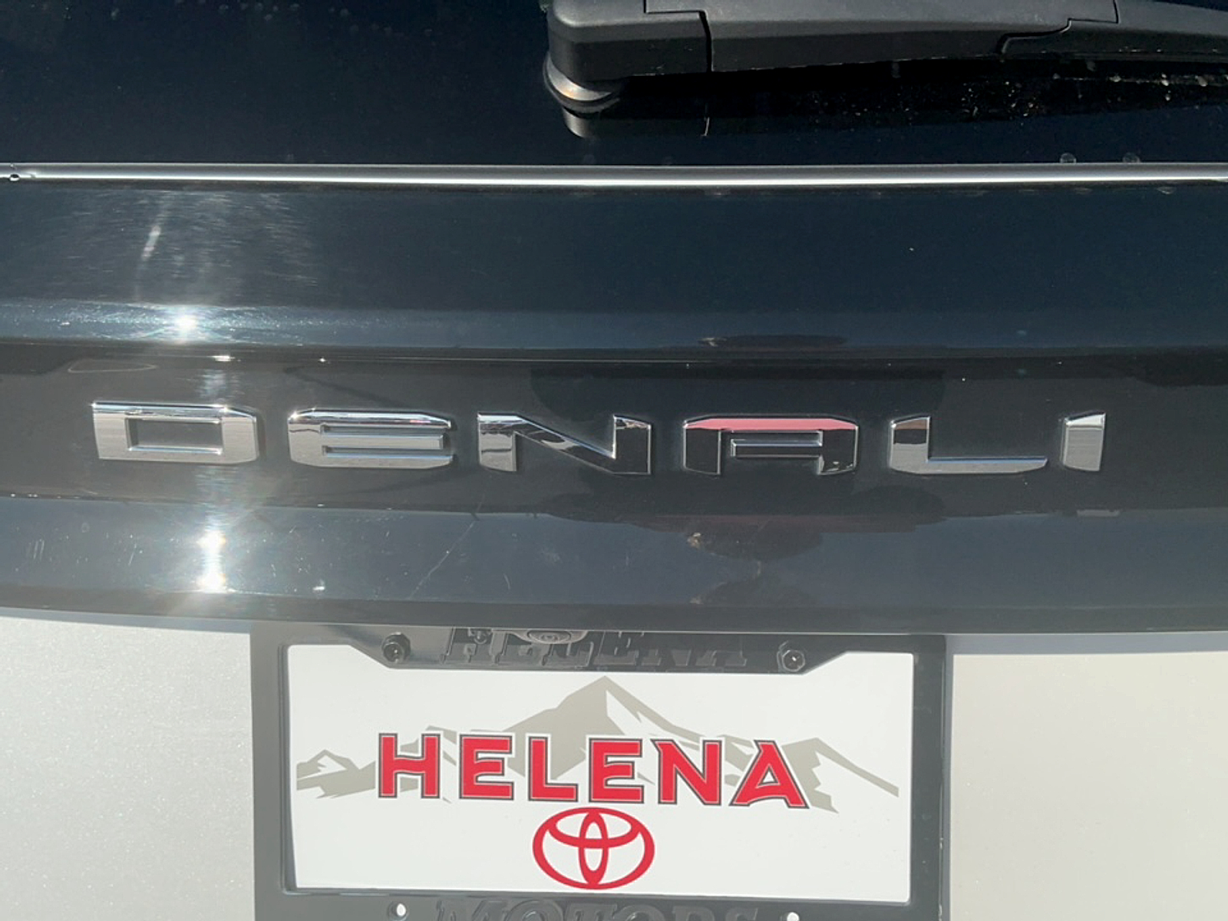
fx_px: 1064
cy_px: 460
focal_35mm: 30
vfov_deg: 46.8
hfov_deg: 60.0
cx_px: 614
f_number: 1.8
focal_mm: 3
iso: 25
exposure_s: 1/3788
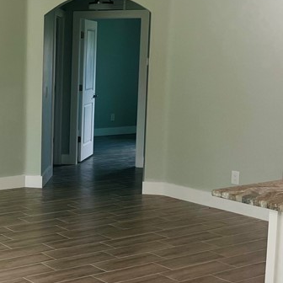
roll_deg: -0.4
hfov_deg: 23.2
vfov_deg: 24.7
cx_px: -27
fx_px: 647
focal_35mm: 70
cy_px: 136
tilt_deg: -8.1
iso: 50
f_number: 1.5
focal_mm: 5.7
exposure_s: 1/120
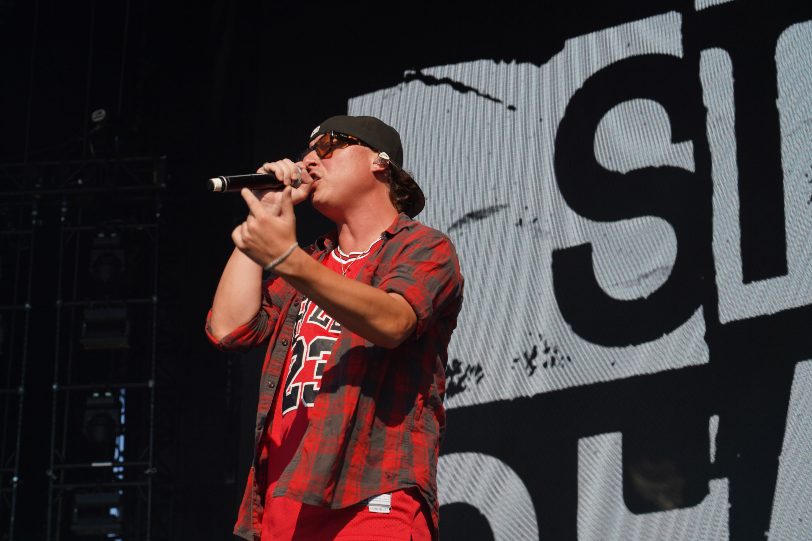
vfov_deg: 13.0
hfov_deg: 19.5
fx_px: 2368
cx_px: 406
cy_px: 270
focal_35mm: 105
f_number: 8
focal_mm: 105
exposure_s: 1/400
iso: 100
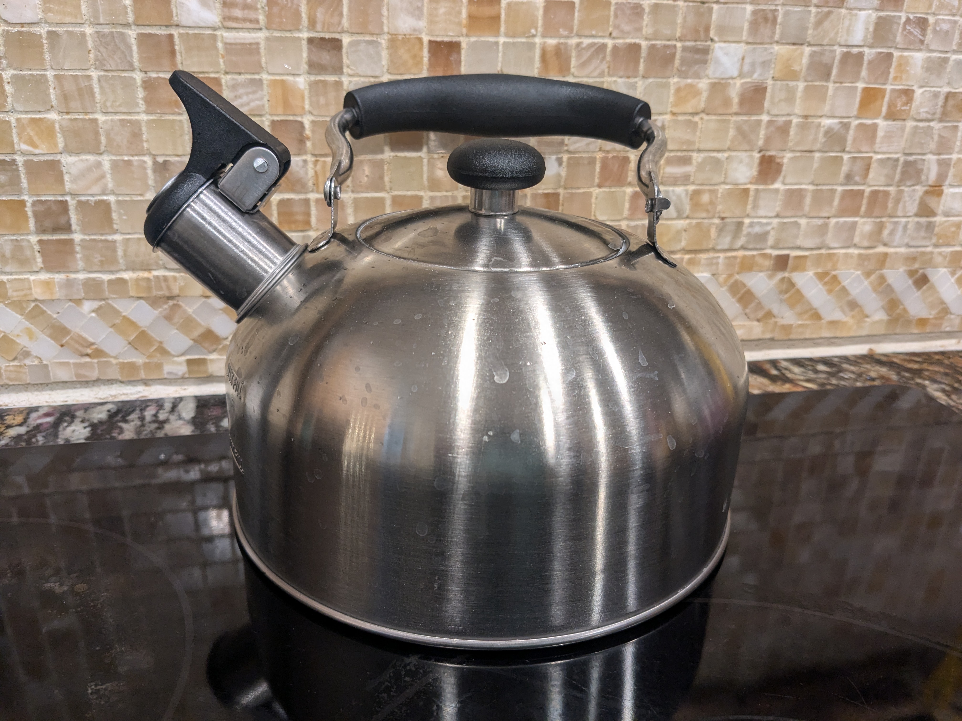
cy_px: 360
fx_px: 750
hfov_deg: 65.3
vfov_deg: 51.4
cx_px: 481
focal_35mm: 27
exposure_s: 1/24
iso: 110
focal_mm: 4.38
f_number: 1.73
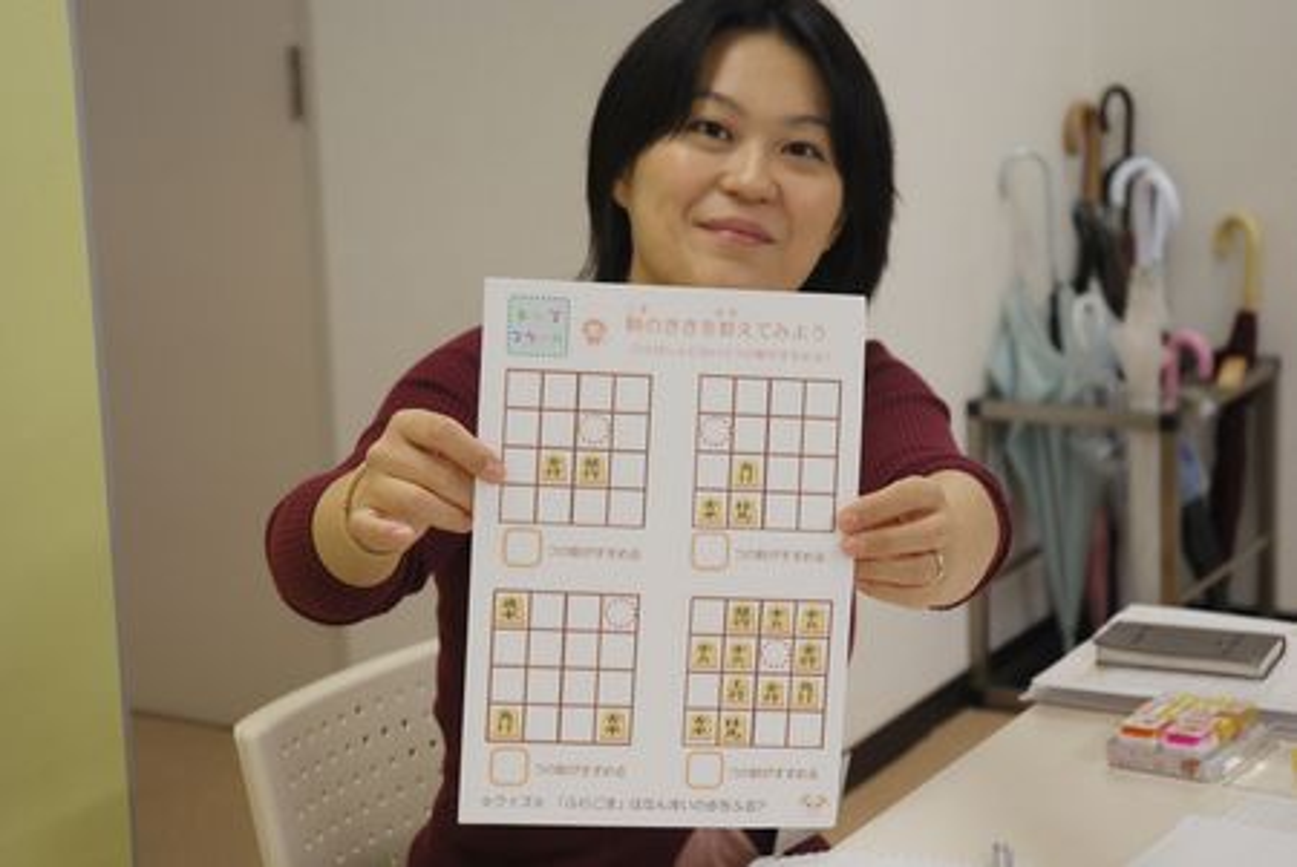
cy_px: 434
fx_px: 2975
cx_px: 648
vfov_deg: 16.6
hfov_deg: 24.6
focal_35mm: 82
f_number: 4.5
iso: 200
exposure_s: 1/40
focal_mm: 55
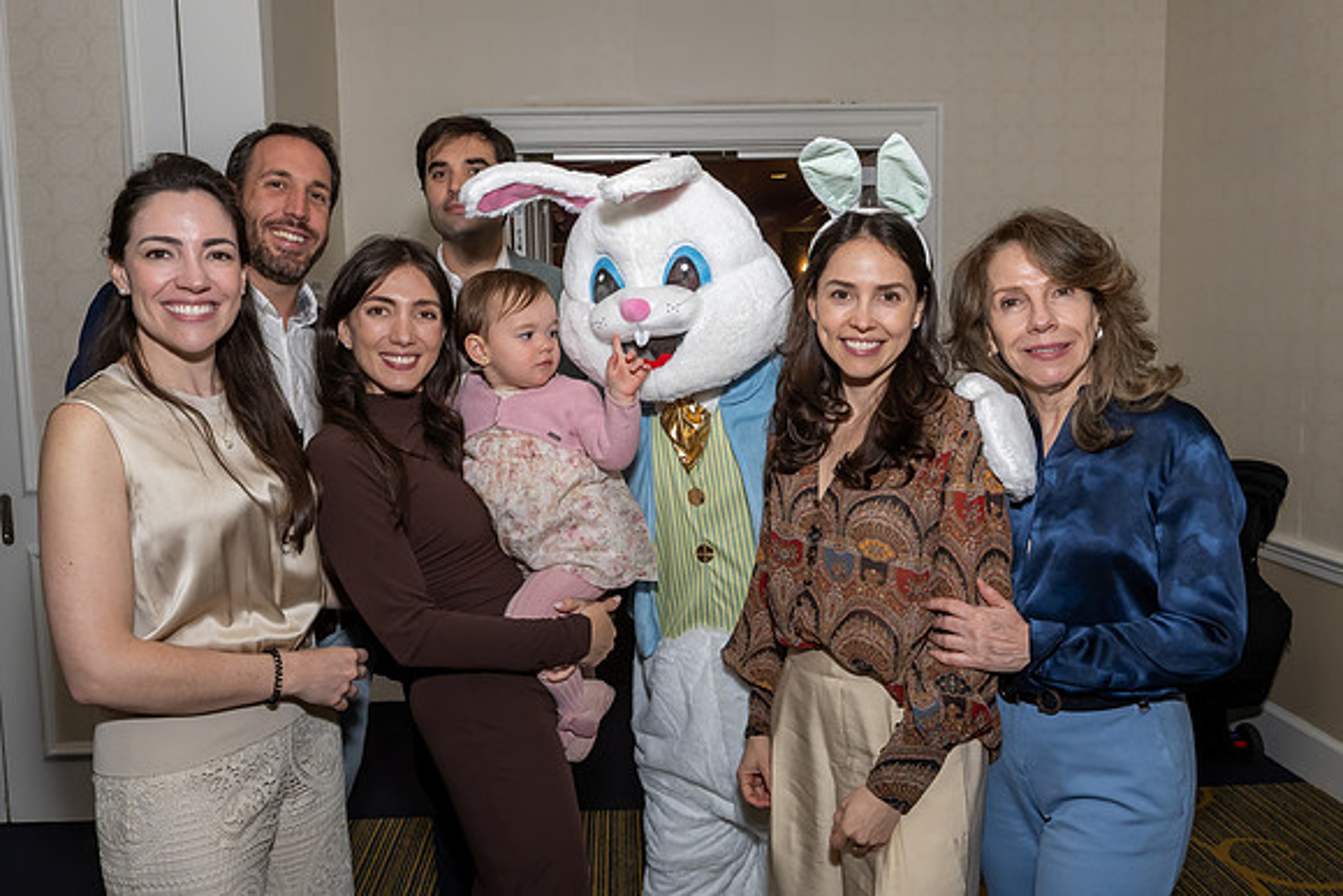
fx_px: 1038
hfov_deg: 65.8
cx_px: 668
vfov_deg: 46.7
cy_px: 423
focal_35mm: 28
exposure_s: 1/250
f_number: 8
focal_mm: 17
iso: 640
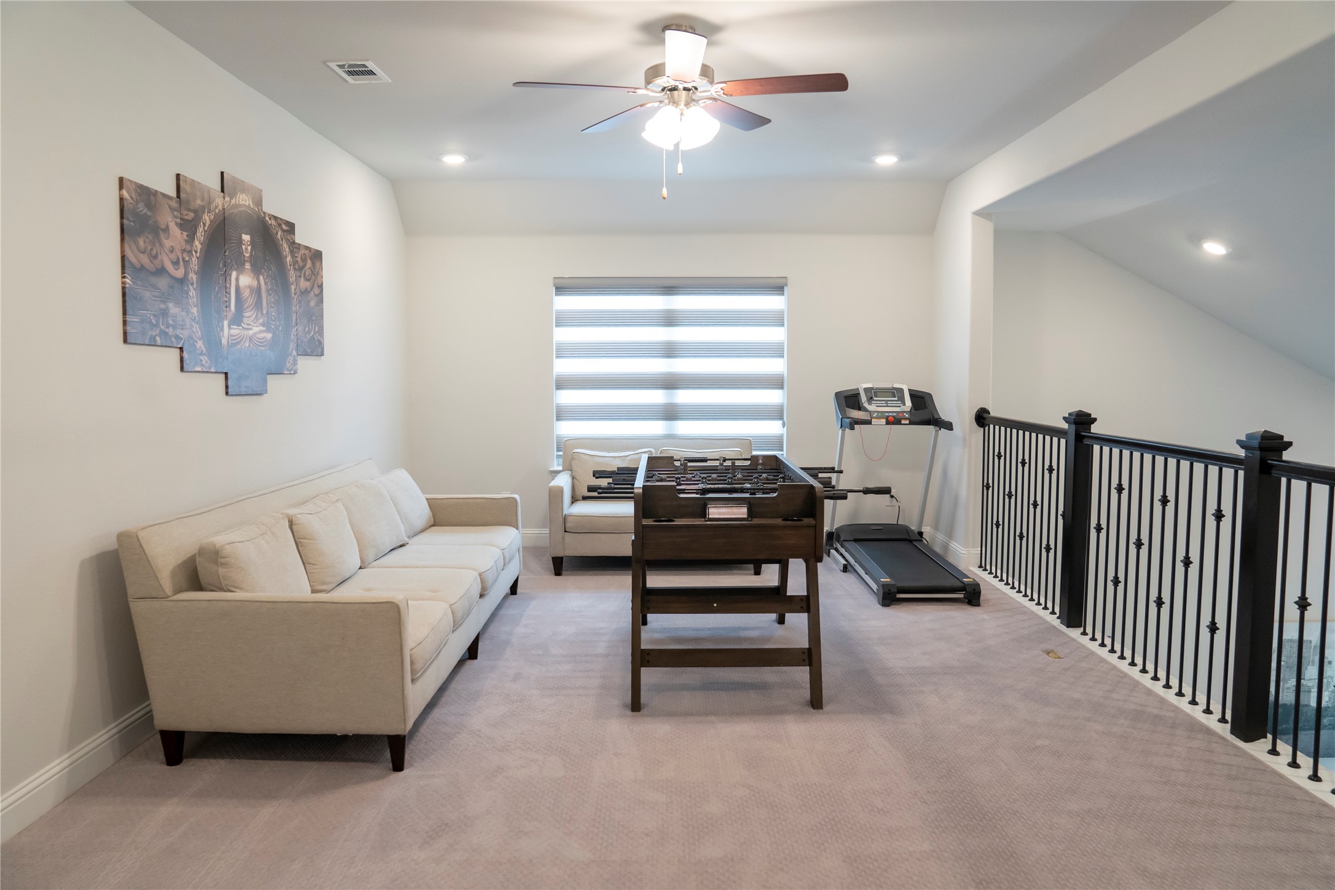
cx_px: 668
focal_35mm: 24
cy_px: 445
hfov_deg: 73.7
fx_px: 890
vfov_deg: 53.1
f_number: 3.5
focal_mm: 24
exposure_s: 1/250
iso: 2000
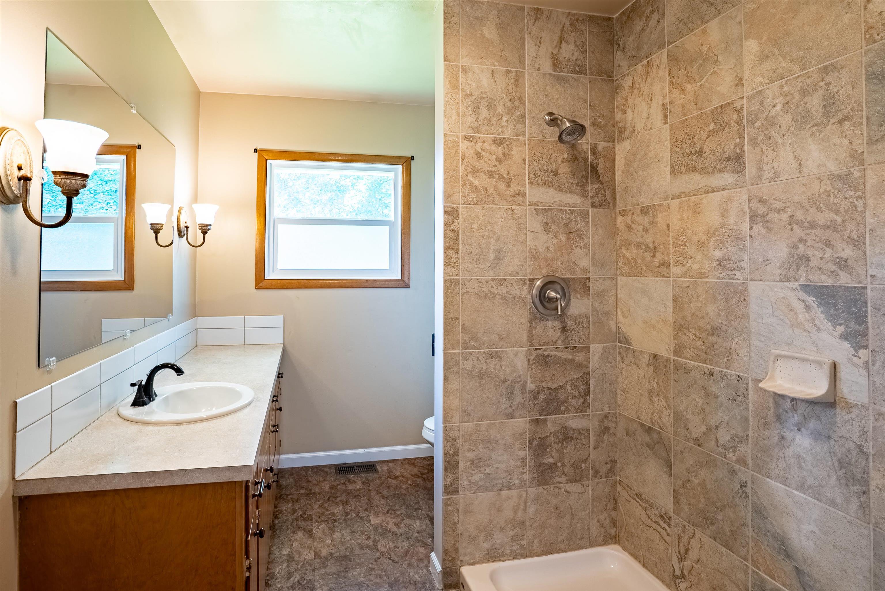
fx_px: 394
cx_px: 442
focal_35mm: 16
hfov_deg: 96.7
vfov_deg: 73.8
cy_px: 296
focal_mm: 16
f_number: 8
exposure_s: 1/200
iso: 400
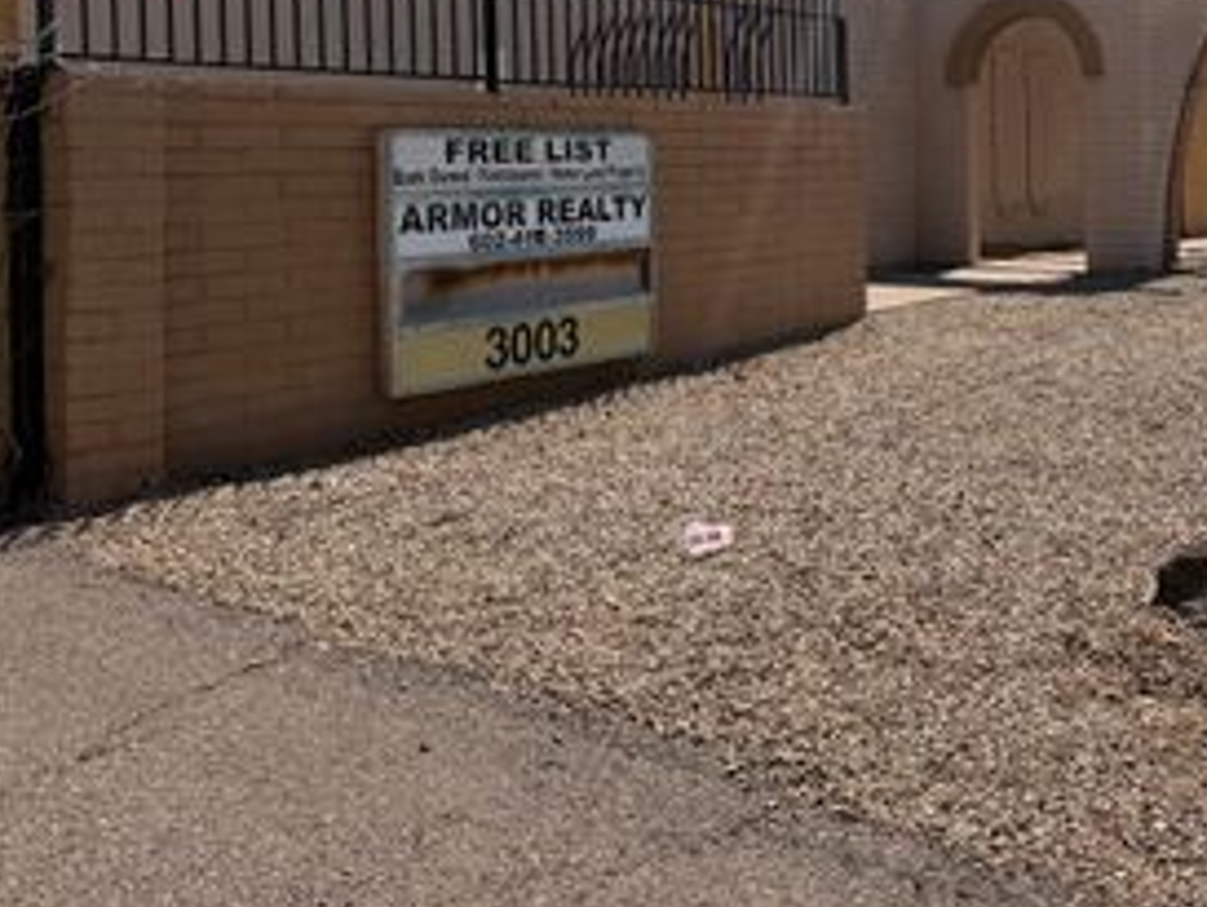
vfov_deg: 32.1
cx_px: 889
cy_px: 197
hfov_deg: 41.8
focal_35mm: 44
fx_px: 1535
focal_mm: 6.76
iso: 80
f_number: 1.78
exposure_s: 1/6173
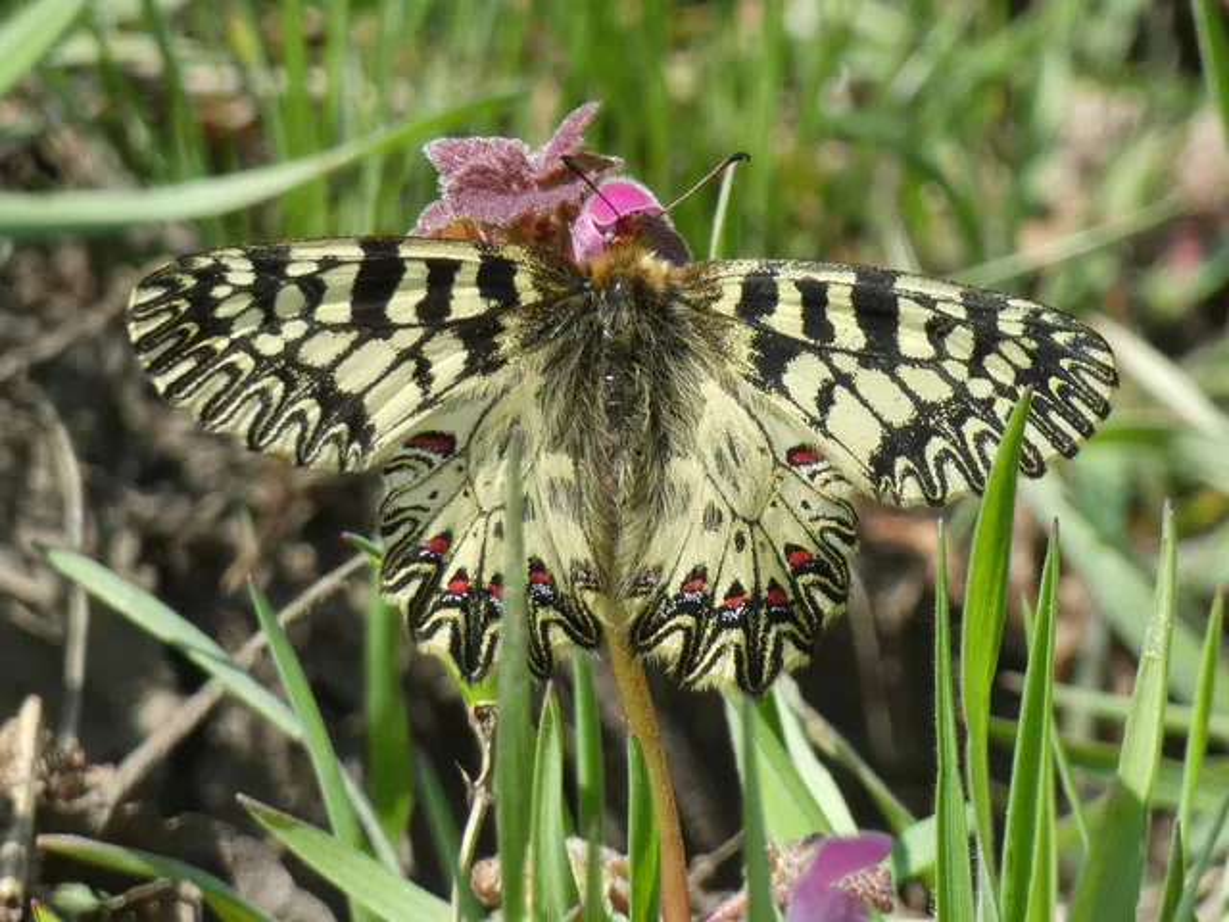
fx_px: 8627
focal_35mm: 243
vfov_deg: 6.1
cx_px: 614
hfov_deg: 8.1
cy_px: 461
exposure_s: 1/80
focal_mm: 43.5
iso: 125
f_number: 5.5
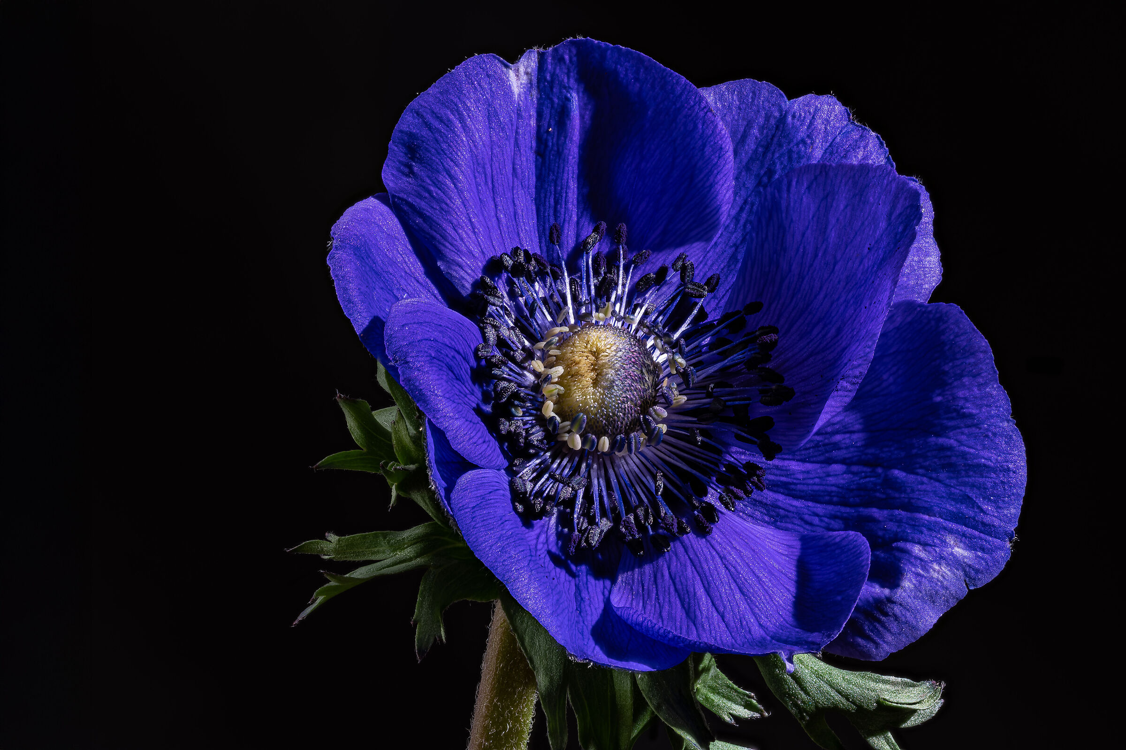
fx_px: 3282
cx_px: 563
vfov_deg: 13.0
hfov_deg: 19.5
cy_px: 375
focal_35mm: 105
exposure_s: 1
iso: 100
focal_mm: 105
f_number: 14
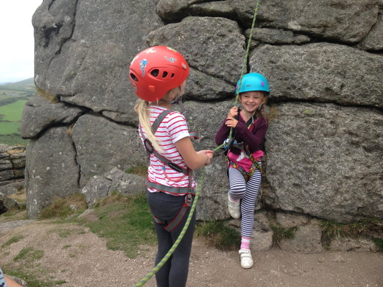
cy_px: 144
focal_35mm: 33
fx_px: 365
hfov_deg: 55.3
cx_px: 192
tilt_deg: -10.9
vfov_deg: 43.0
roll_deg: +2.7
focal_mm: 4.12
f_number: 2.4
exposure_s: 1/393
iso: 50
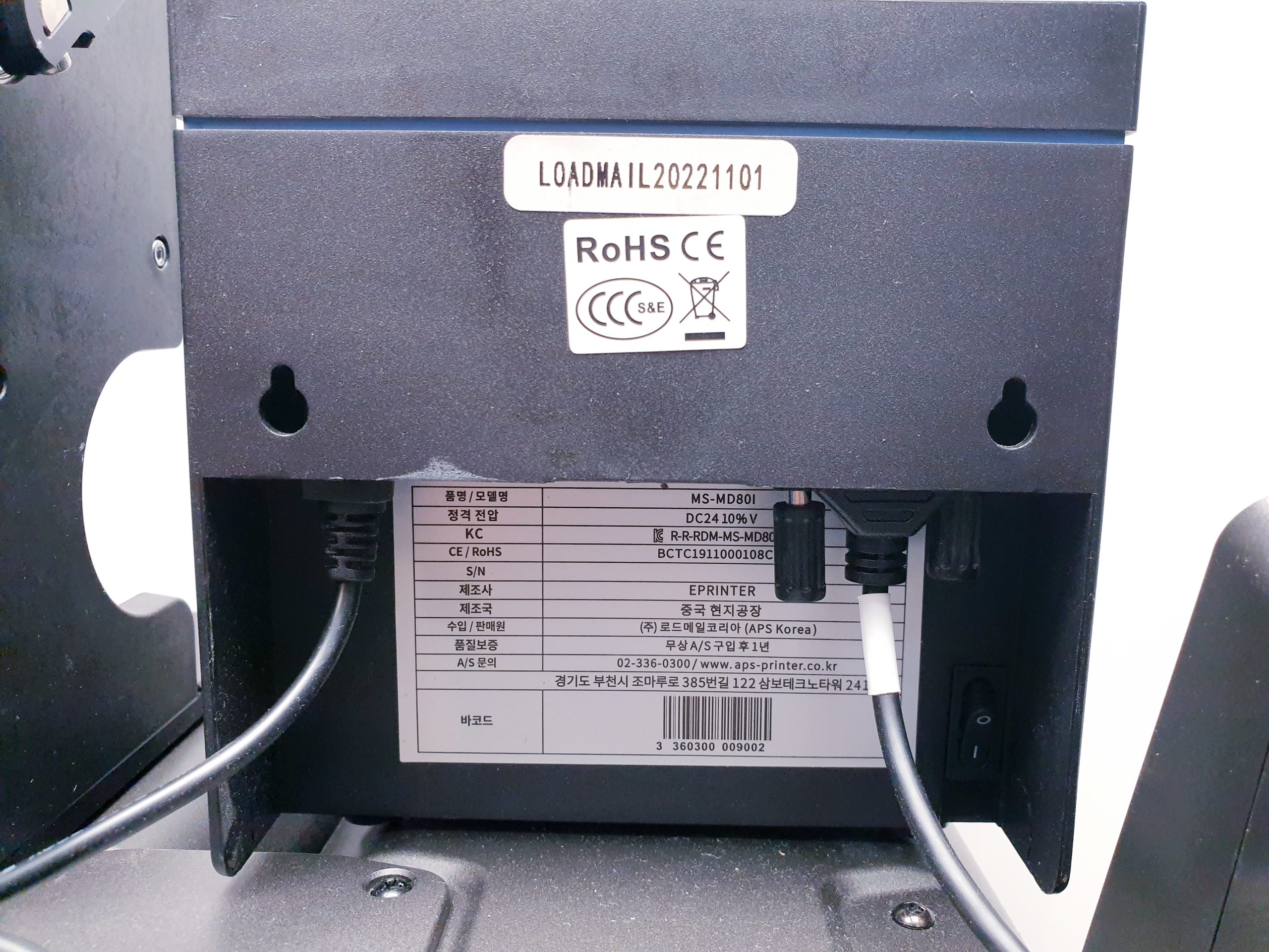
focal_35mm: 26
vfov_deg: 53.1
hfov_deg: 67.3
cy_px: 476
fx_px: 953
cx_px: 634
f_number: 2.4
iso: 250
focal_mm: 4.3
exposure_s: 1/100
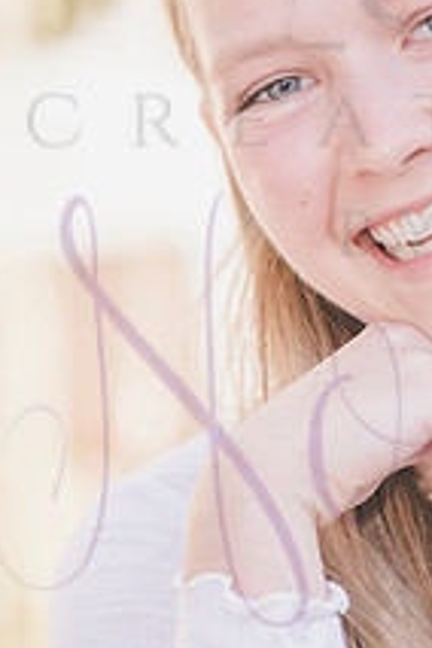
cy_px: 228
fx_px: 5904
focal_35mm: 328
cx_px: 432
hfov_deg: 4.2
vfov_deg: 6.3
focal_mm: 155
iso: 400
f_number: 5
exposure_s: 1/400
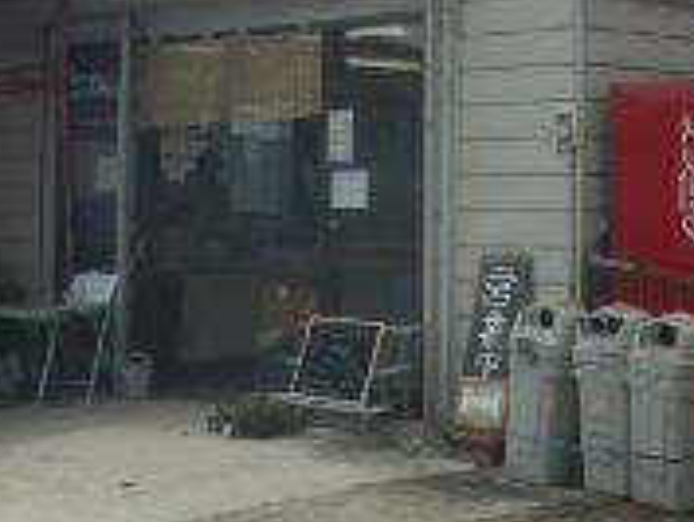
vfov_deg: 12.1
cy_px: -130
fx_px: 2387
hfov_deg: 16.5
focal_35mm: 119
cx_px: 439
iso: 80
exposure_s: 1/160
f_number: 9.4
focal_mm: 5.9
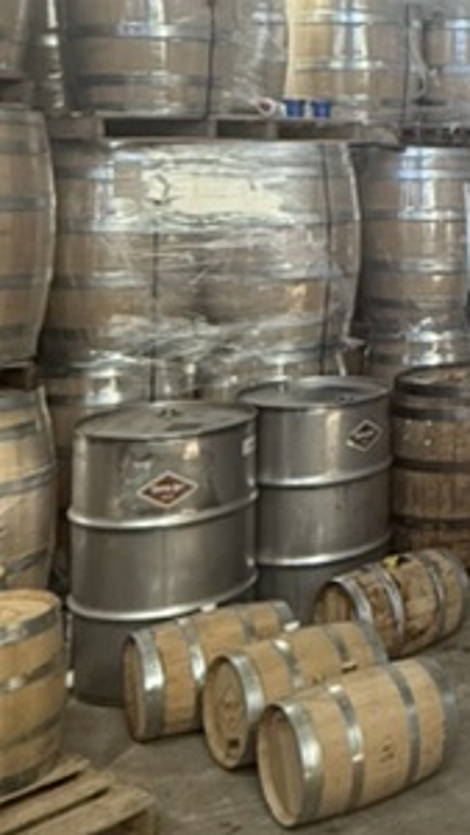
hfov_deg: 19.1
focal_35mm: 52
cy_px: 198
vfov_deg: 38.7
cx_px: 776
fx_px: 1151
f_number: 2.2
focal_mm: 2.22
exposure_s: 1/99
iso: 250
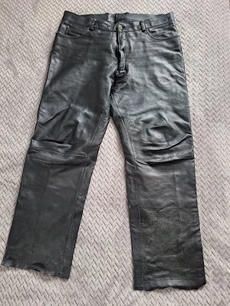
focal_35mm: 23
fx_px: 204
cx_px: 115
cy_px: 153
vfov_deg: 73.9
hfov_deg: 58.9
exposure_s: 1/33
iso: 200
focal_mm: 5.54
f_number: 1.8
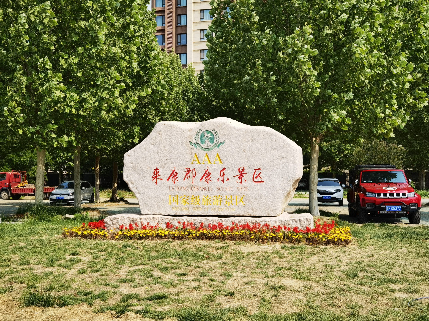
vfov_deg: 35.1
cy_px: 160
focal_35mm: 41
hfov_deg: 45.8
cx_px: 214
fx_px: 508
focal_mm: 6.67
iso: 50
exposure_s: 1/2500
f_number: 1.9
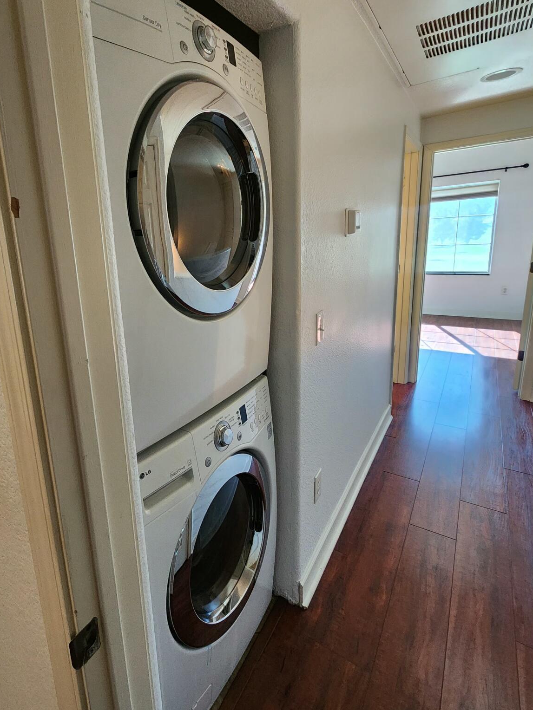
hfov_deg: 73.0
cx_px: 188
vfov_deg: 90.8
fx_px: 349
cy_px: 322
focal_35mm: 17
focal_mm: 2.2
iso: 320
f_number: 2.2
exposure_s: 1/60
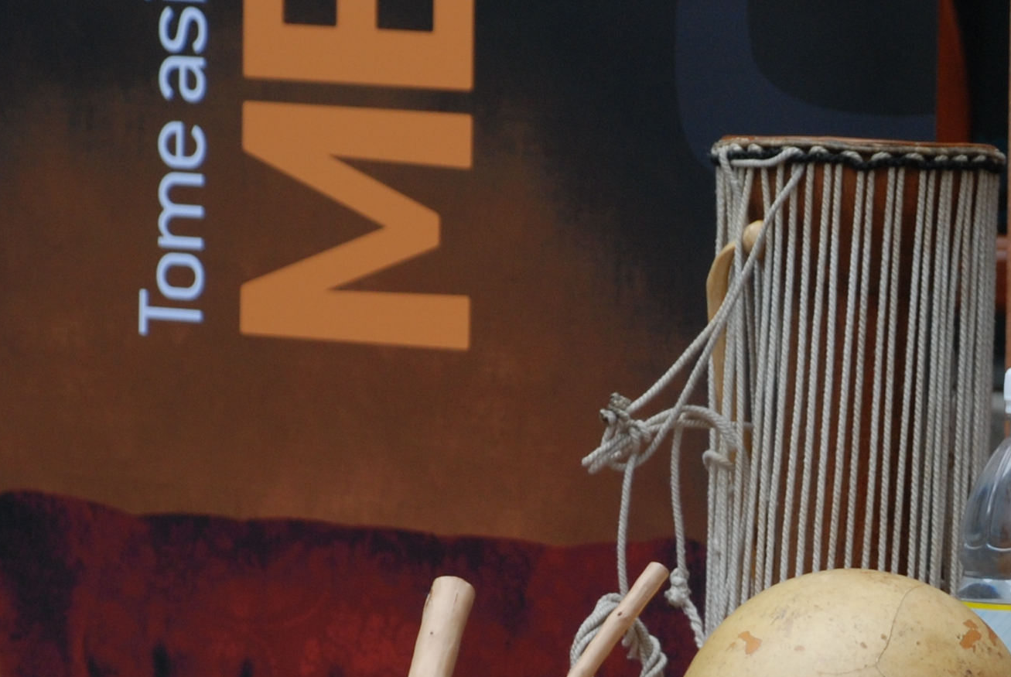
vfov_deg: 4.4
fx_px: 8745
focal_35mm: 311
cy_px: 619
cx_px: 1338
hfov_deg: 6.6
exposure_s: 1/125
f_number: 5.6
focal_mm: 70
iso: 180
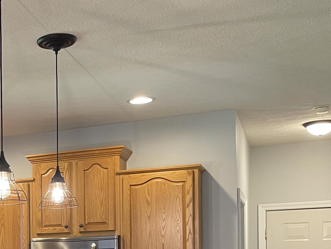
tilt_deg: -1.3
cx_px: -53
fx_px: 612
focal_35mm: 64
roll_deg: +1.0
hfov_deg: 27.2
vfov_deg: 21.8
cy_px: 267
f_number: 1.6
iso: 125
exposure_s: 1/60
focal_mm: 5.1
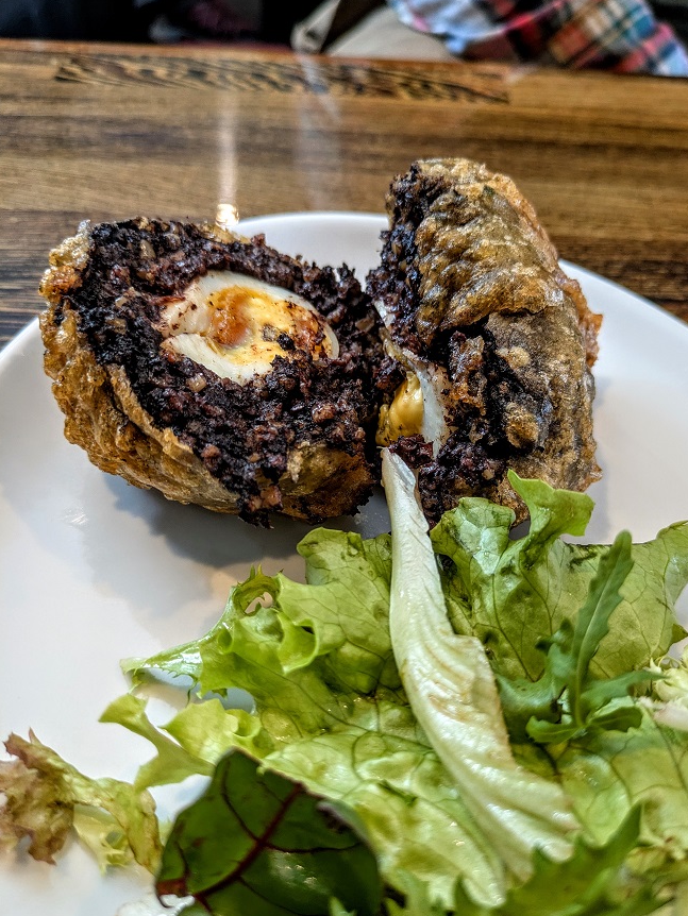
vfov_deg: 61.6
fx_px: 768
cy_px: 493
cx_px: 395
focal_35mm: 29
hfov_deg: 48.1
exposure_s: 1/50
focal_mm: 5.43
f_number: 1.89
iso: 322
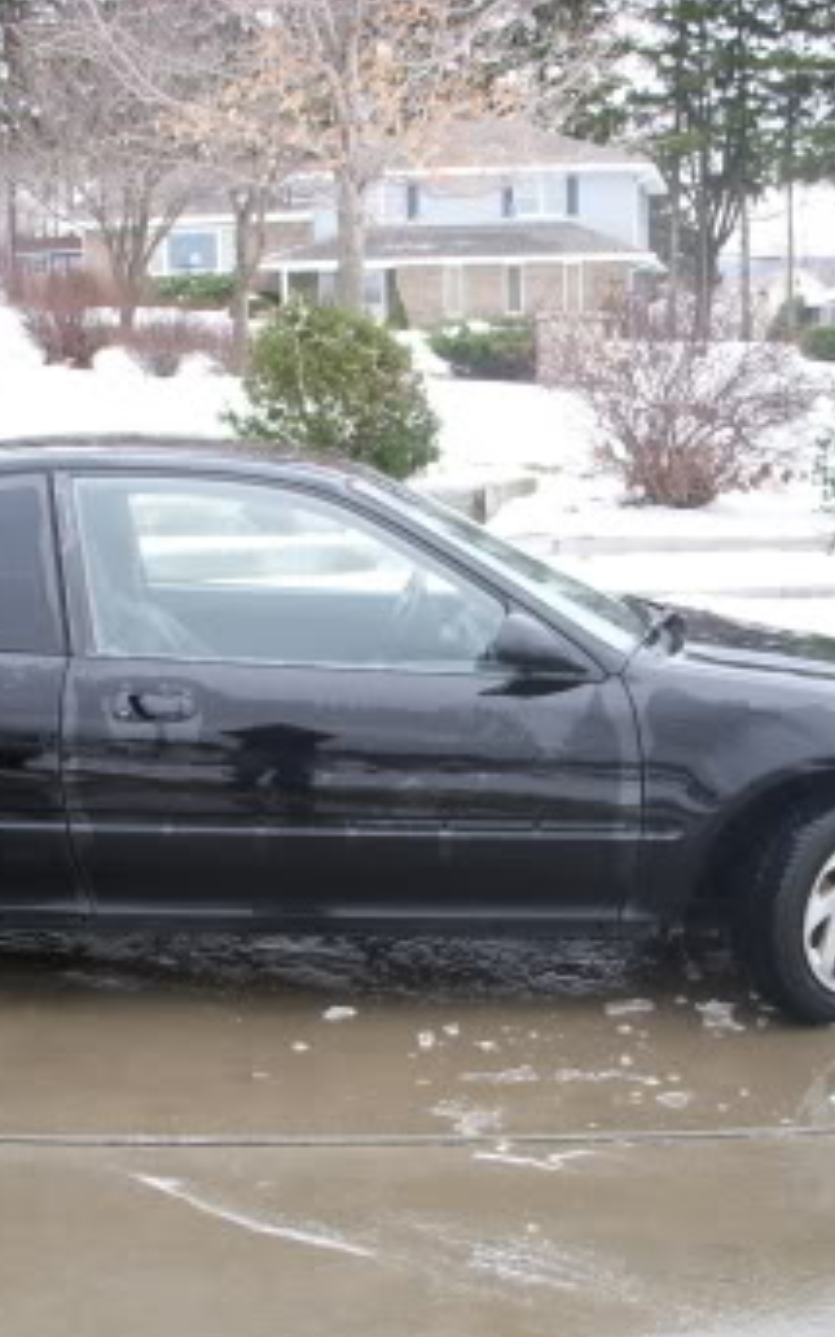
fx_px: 2075
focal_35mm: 57
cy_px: 705
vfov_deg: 35.7
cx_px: 233
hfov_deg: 22.6
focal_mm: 6.3
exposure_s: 1/100
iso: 100
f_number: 3.3
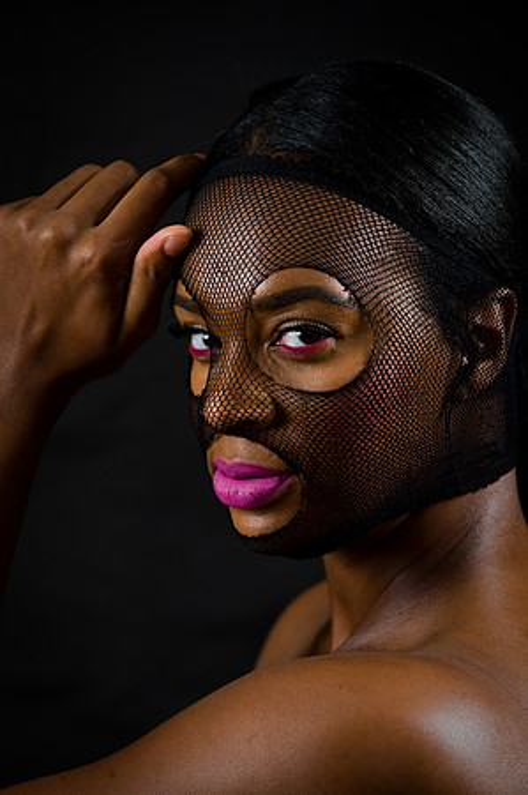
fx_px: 4410
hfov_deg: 6.9
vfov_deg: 10.3
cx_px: 264
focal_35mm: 200
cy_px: 398
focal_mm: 200
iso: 200
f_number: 5.6
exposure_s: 1/125
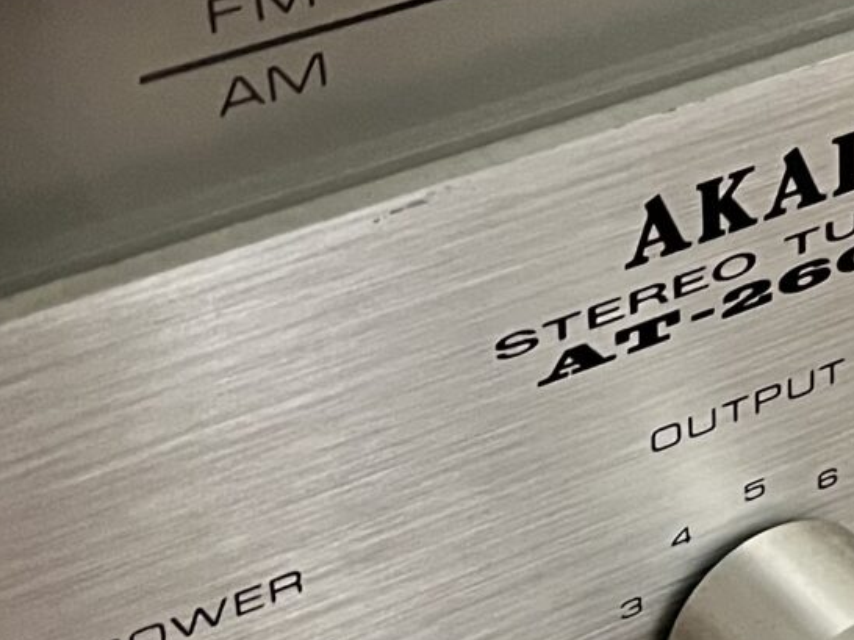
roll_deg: -0.8
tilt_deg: -28.8
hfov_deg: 15.5
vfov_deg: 12.1
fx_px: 3008
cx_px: 1062
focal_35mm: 122
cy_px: 83
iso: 640
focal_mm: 5.1
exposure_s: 1/40
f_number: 1.6
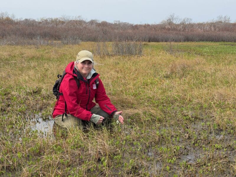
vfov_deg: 30.3
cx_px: 118
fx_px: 327
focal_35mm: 48
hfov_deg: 39.7
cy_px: 88
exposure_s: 1/2667
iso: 80
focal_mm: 6.76
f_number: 1.78
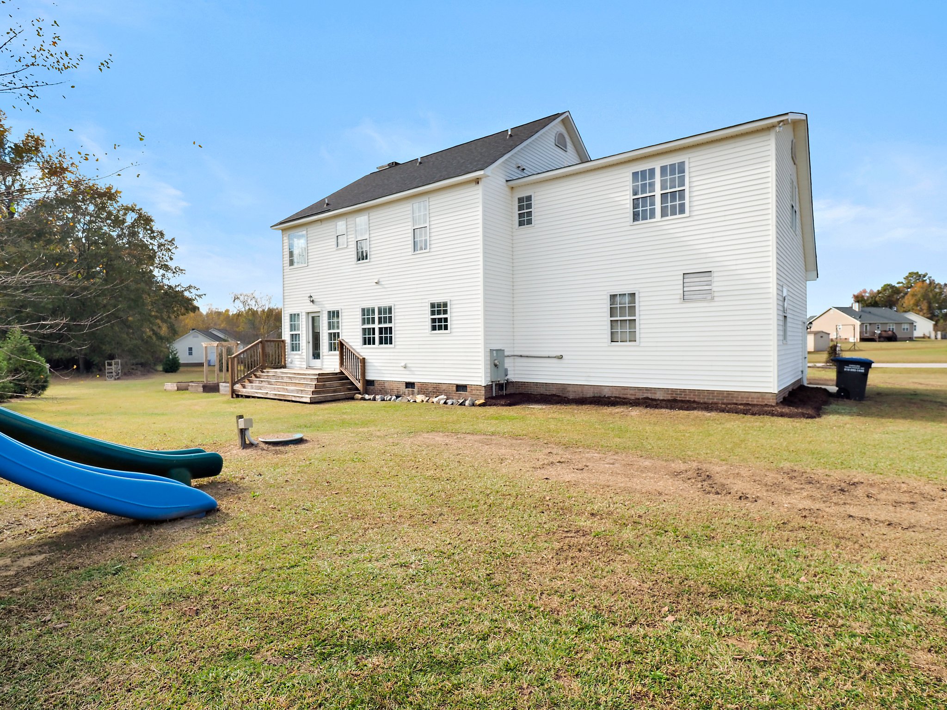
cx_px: 474
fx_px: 492
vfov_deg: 71.6
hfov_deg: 87.8
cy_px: 355
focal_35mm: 18
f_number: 5
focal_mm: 9
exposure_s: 1/400
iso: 100
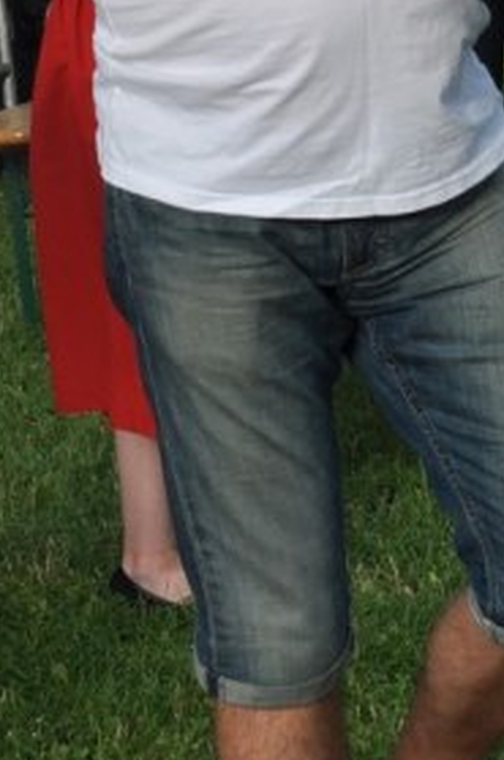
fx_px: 3815
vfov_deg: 11.3
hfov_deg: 7.6
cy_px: 127
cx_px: 282
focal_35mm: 181
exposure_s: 1/160
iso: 200
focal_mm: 28
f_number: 6.3
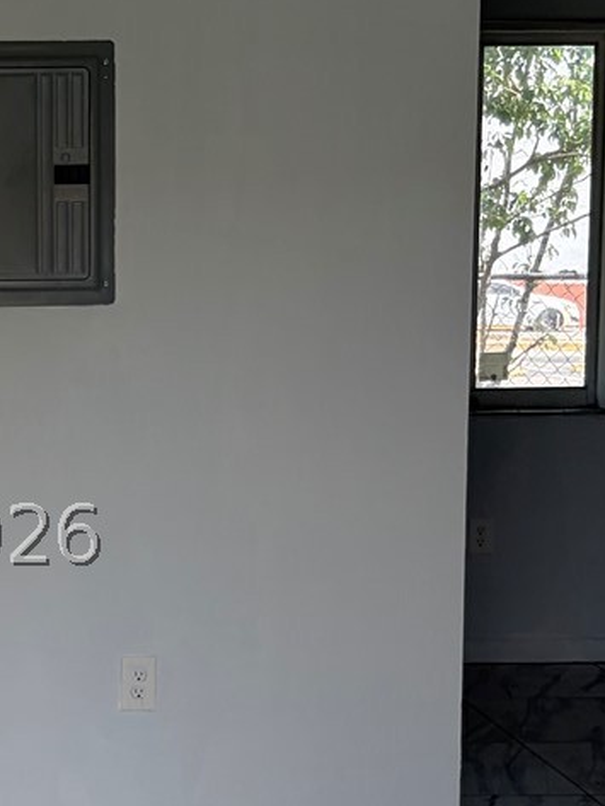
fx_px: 2050
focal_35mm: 88
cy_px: 535
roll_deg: +0.0
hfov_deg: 16.4
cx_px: 0
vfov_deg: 22.2
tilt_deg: -7.6
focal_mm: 5.96
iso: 64
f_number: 1.6
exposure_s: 1/352
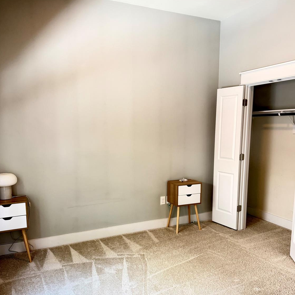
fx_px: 280
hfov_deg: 55.6
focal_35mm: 29
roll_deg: +0.7
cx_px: 148
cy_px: 169
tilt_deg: -8.6
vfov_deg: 55.4
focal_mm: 6.76
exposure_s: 1/60
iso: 400
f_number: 1.78
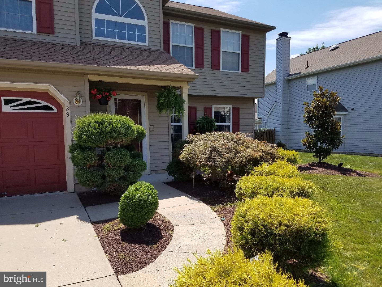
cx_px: 191
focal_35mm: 26
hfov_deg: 67.3
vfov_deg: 53.1
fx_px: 287
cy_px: 144
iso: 50
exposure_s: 1/2440
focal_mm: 4.2
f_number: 1.7
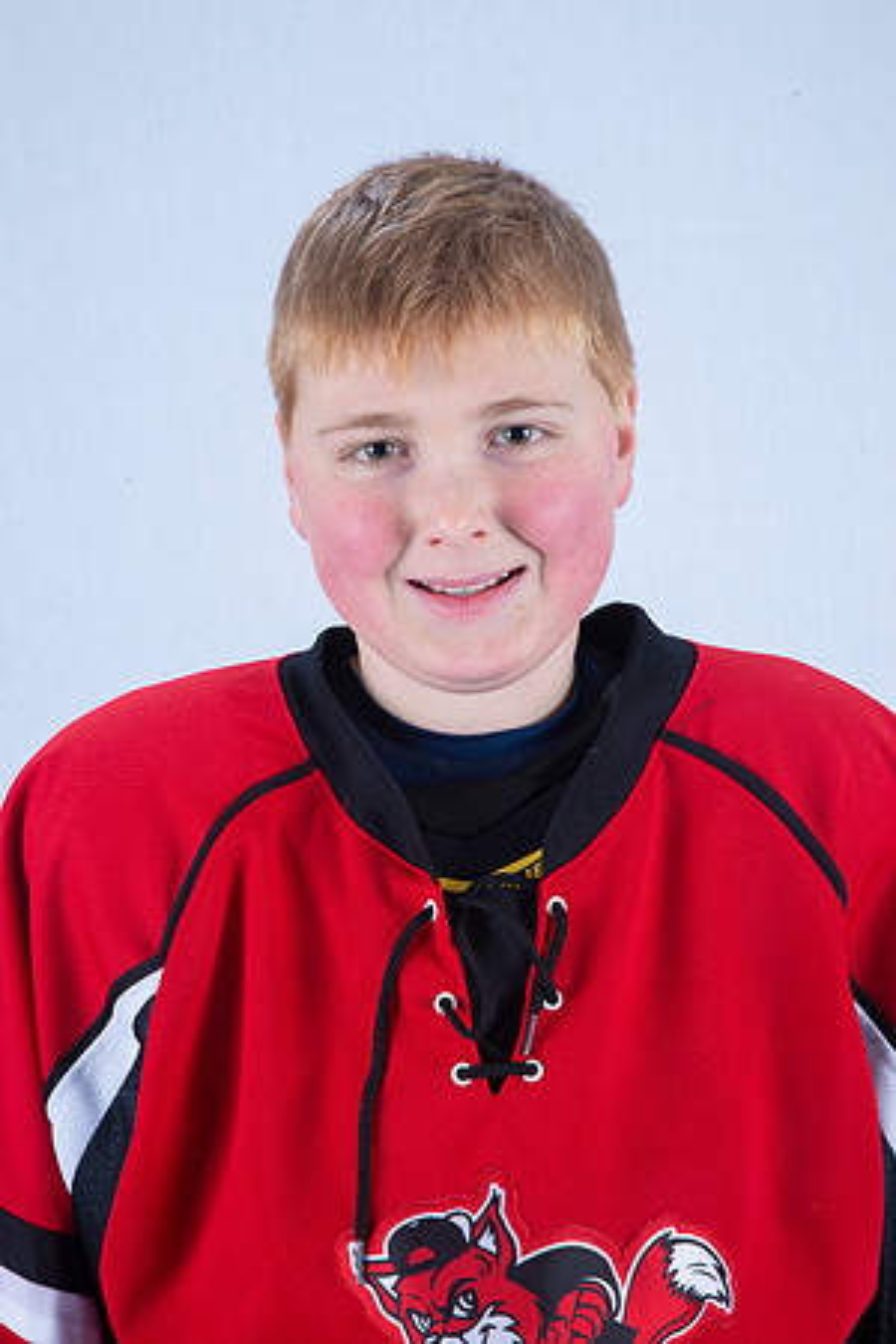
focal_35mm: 70
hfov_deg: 19.5
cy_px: 672
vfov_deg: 28.8
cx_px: 448
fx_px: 2613
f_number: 18
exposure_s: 1/160
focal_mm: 70
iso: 250
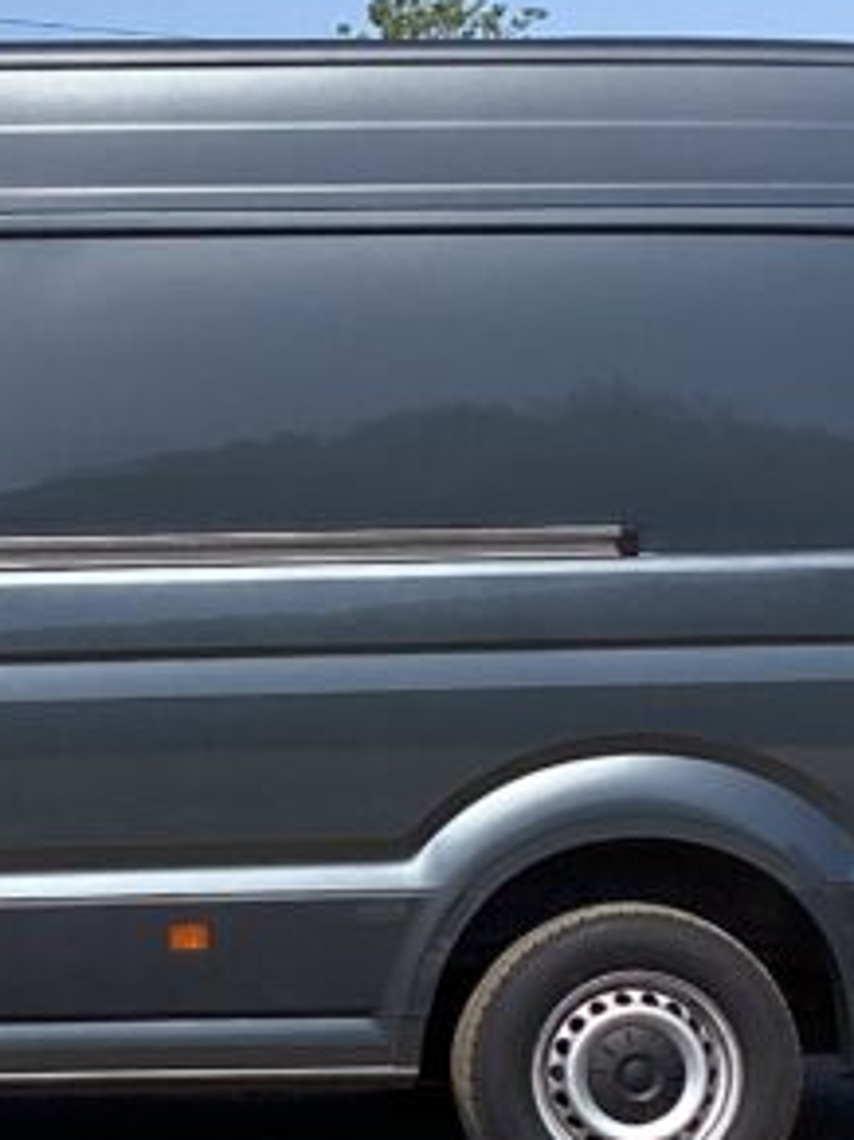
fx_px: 3720
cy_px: 707
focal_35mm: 113
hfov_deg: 12.6
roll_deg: -0.9
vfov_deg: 17.4
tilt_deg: -2.6
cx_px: -309
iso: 25
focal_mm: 3.3
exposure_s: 1/1567
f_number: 2.4
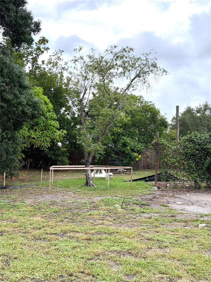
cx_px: 106
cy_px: 141
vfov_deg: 39.7
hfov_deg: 30.3
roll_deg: -0.6
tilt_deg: +3.6
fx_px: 390
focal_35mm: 48
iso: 80
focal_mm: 6.76
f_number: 1.78
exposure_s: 1/1575
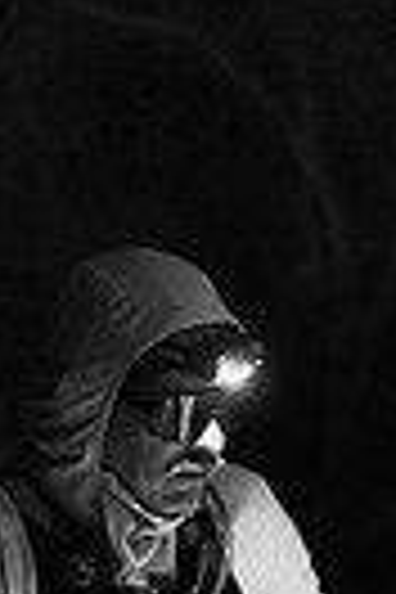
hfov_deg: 8.0
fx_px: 2821
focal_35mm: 171
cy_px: 774
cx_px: 153
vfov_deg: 11.7
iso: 1600
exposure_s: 1/50
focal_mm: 50
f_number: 1.4
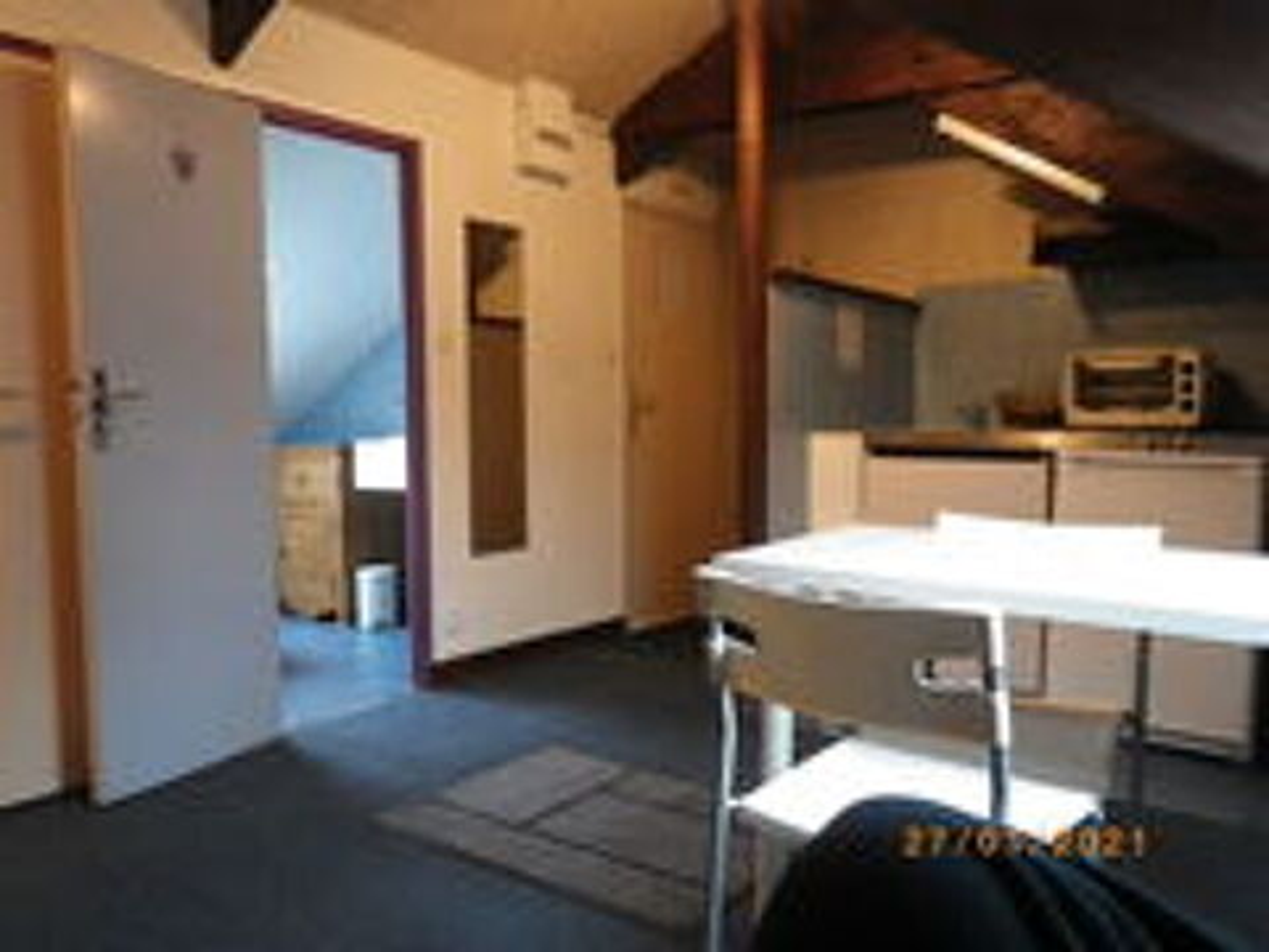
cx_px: 634
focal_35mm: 28
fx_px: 1026
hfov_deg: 63.4
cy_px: 476
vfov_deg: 49.7
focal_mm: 5
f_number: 3.5
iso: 800
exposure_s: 1/13
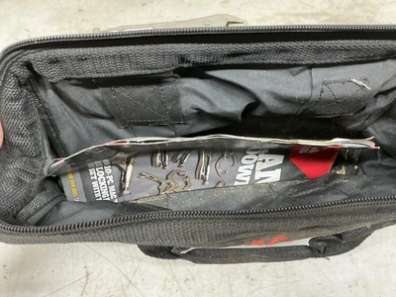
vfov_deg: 49.7
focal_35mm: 28
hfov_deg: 63.4
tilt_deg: -55.6
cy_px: 148
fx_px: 320
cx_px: 198
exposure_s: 1/60
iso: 100
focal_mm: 3
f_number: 1.8
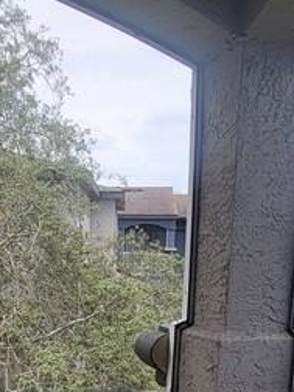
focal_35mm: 52
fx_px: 589
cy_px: 462
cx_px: 114
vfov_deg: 31.3
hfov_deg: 28.0
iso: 50
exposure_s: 1/480
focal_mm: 2.2
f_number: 2.2
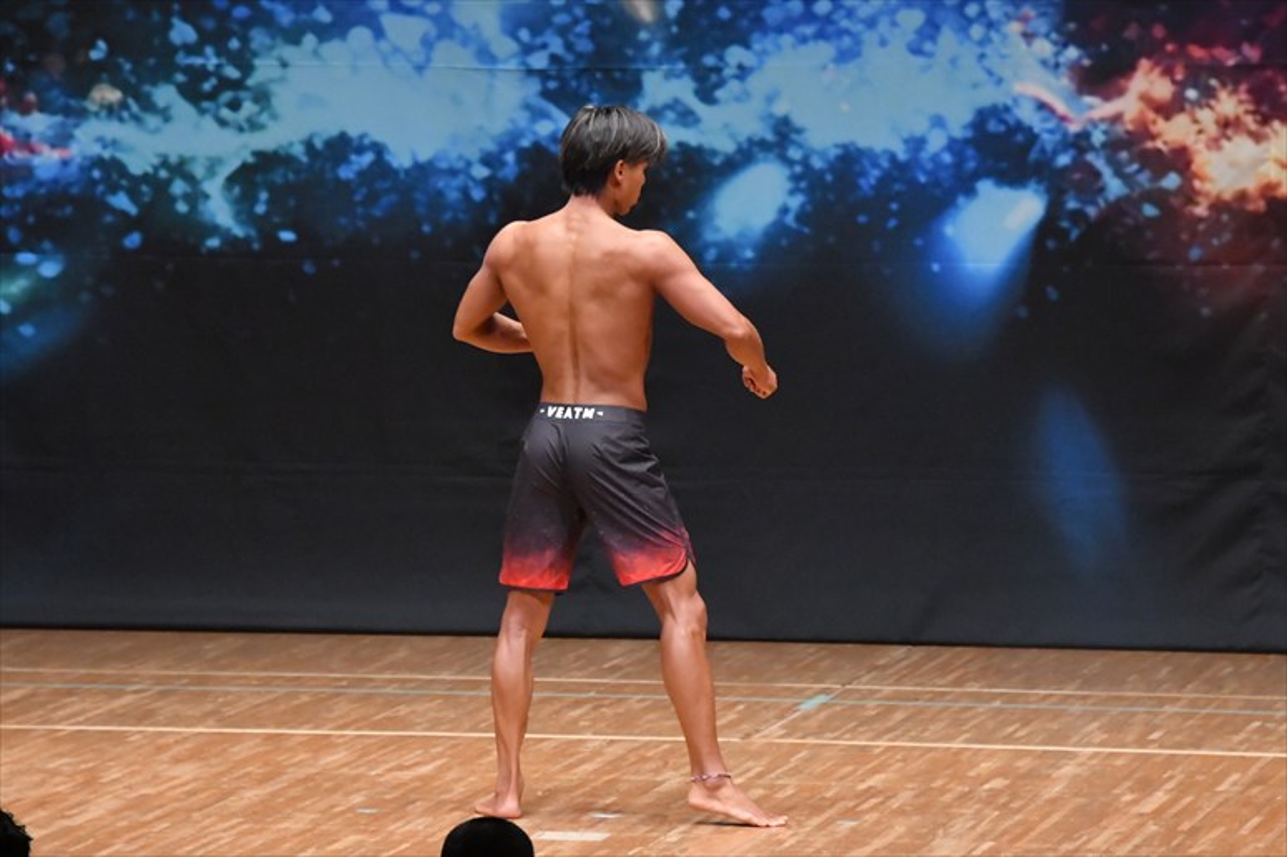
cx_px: 644
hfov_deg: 7.6
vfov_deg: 5.1
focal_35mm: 270
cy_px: 428
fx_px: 9648
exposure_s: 1/400
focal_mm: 180
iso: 8000
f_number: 5.6
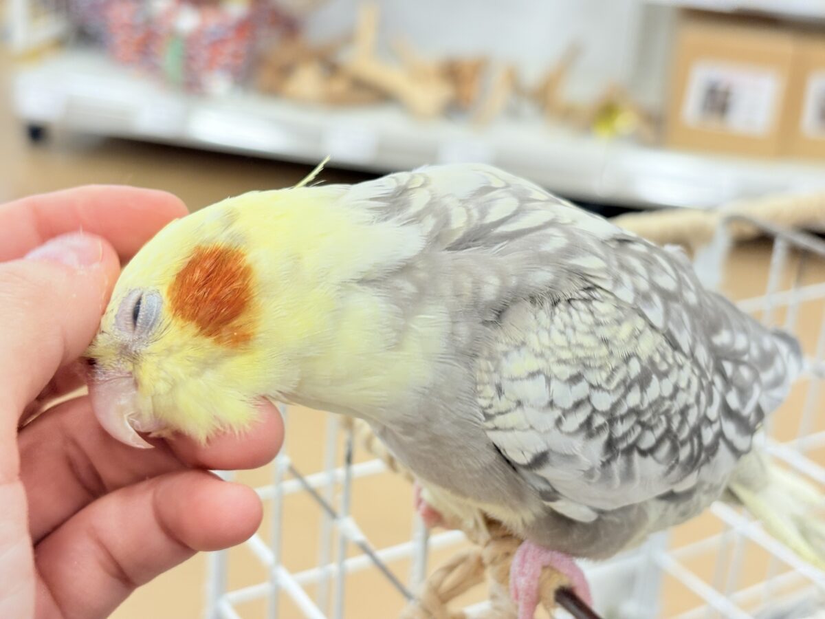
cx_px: 412
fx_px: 1239
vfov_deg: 28.0
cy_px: 310
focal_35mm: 52
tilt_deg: -21.1
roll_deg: -4.2
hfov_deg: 36.8
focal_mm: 5.96
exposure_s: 1/50
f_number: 1.6
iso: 40
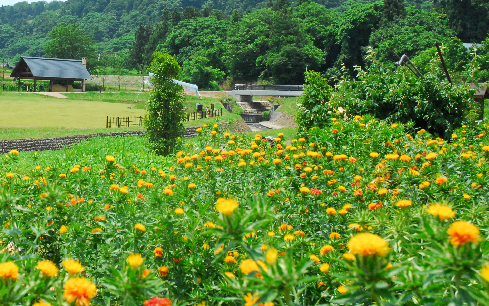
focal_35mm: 67
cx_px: 97
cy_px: 101
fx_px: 891
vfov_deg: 19.4
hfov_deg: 30.0
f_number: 11
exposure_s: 1/500
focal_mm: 27
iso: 800
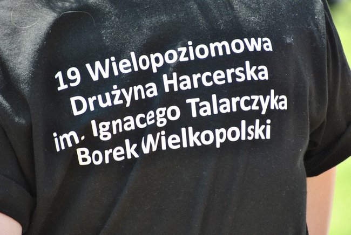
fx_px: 2564
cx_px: 176
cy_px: 118
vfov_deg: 5.3
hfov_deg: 7.8
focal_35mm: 262
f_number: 5.3
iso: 800
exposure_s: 1/400
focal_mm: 175
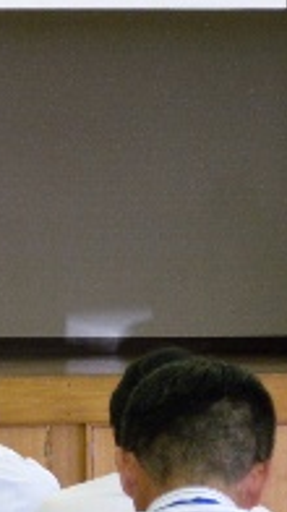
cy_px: 253
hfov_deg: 6.8
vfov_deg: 12.4
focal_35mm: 174
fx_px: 2358
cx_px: -250
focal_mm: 15
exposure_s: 1/60.8
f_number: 4.4
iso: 379
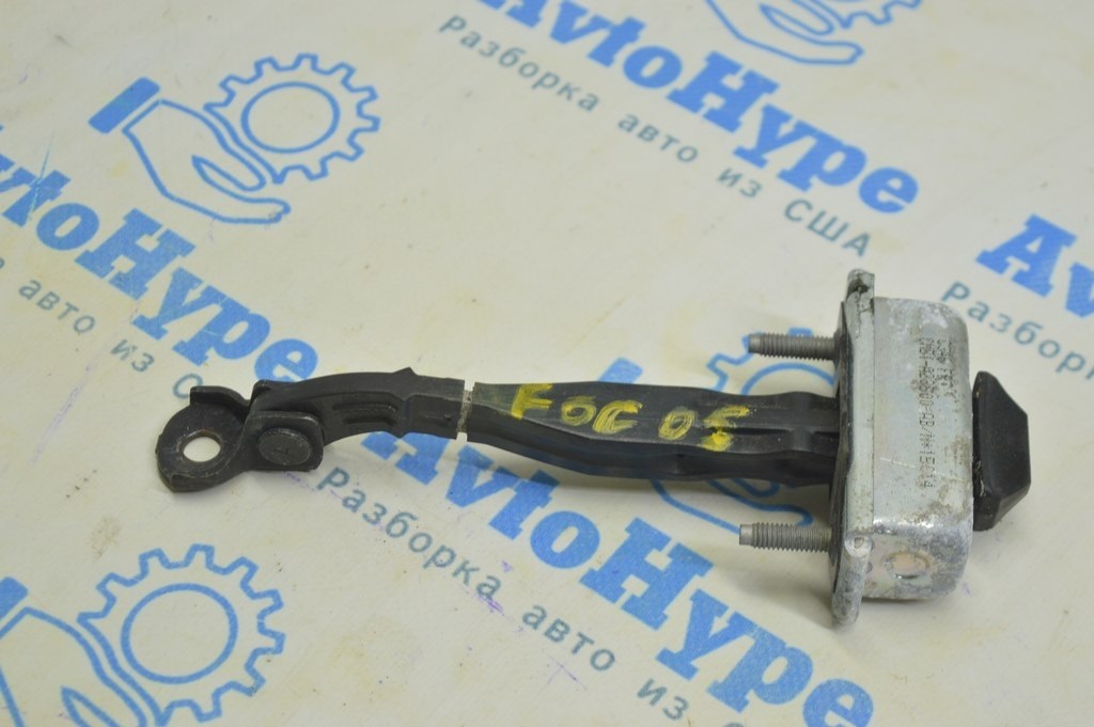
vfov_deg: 17.5
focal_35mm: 78
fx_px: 2368
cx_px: 547
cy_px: 364
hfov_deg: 26.0
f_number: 5.6
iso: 400
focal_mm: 52
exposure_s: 1/20
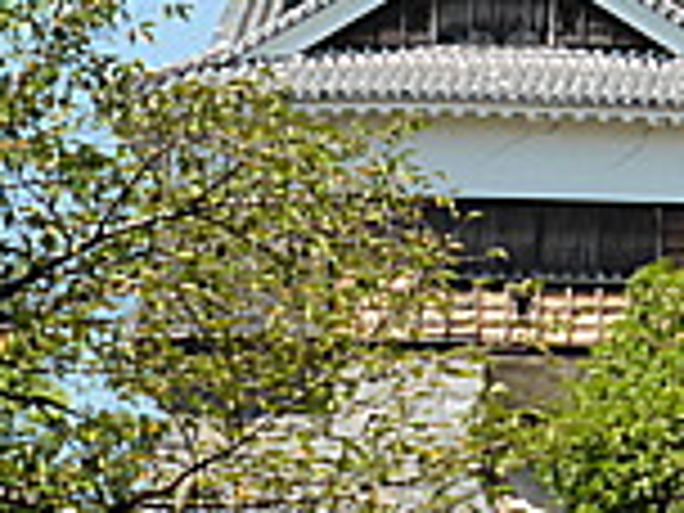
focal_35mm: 457
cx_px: 684
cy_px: -135
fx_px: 9030
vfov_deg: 3.2
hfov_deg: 4.3
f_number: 5.4
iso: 160
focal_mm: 25.9
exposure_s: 1/400
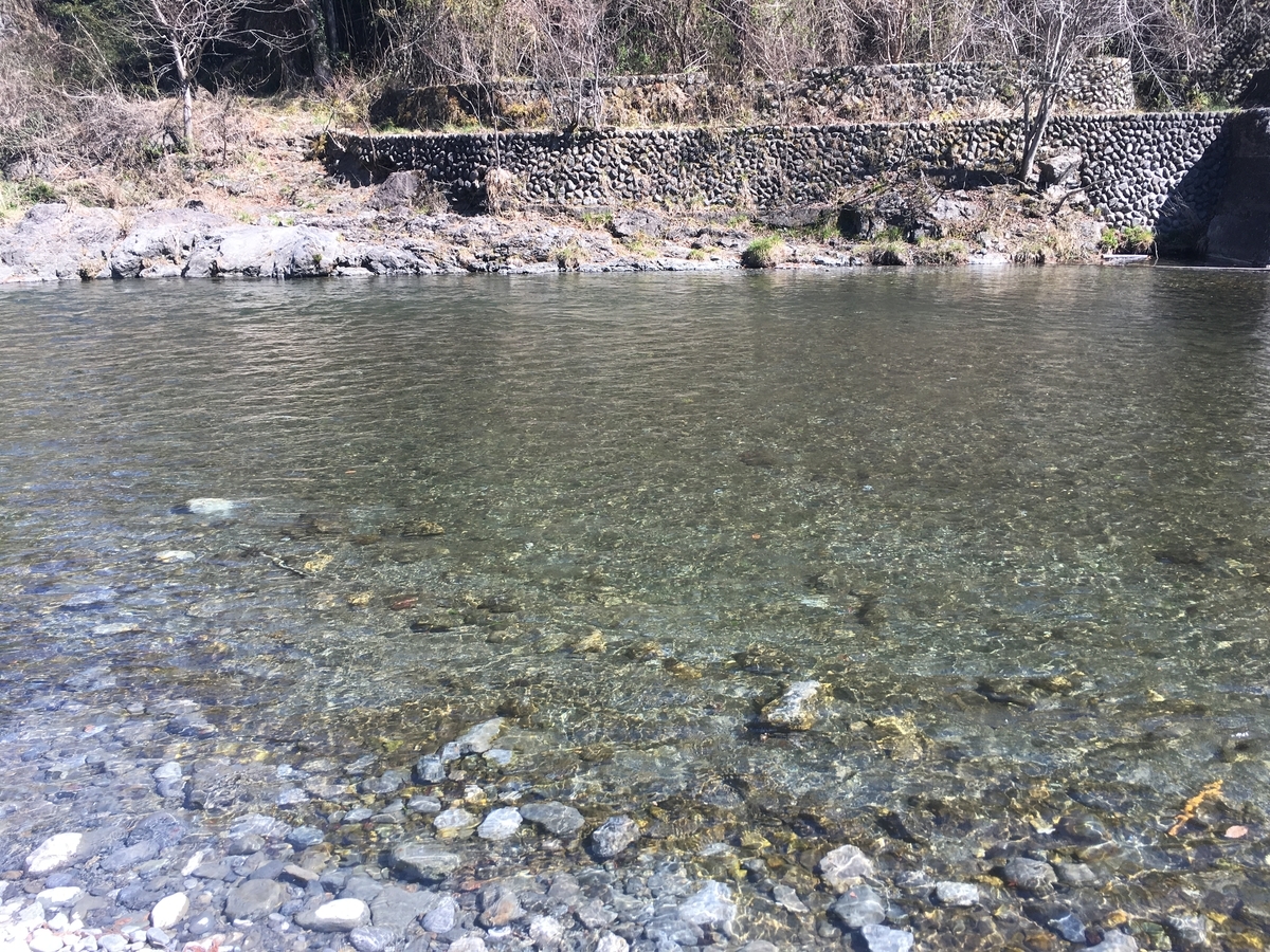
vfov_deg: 48.2
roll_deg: +2.2
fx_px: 1064
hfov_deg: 61.7
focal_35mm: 29
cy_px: 476
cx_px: 635
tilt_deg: -17.6
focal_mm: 4.15
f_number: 2.2
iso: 25
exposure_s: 1/516
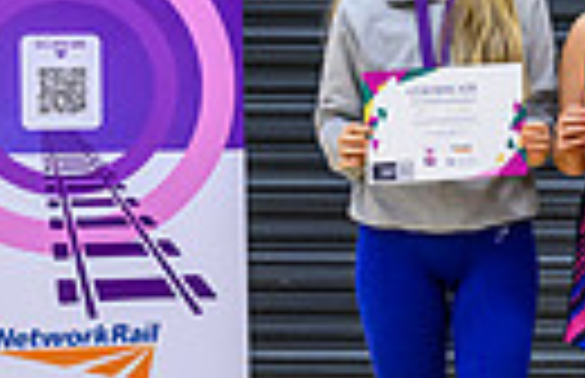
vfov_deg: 6.3
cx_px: 1106
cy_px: 140
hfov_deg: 9.2
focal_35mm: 213
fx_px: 3429
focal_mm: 46
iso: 5000
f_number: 3.5
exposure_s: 1/500
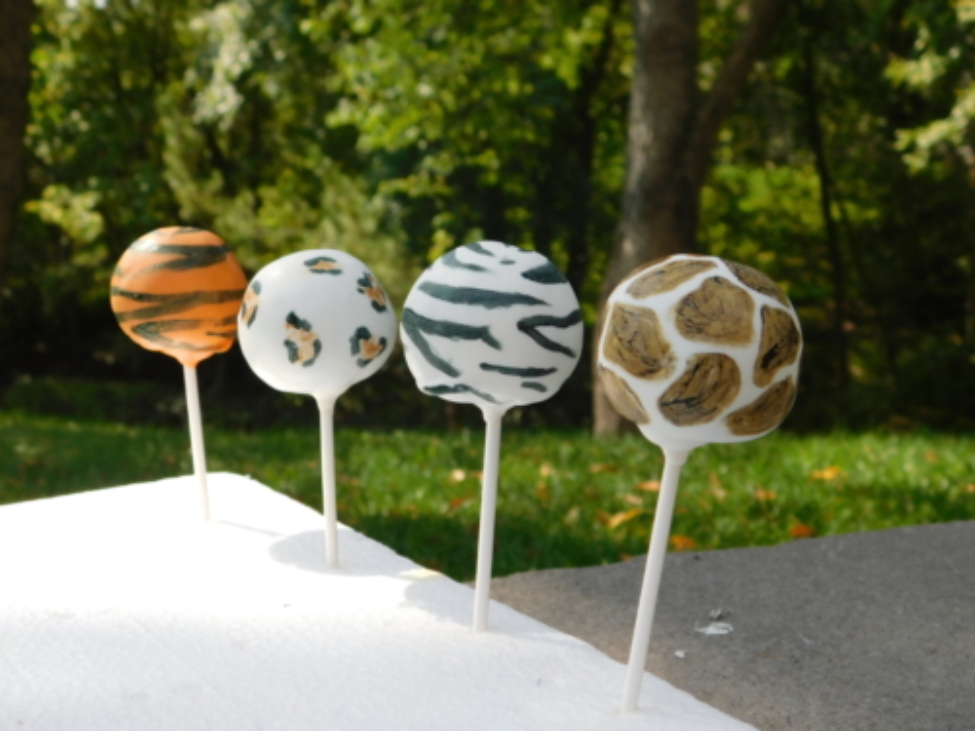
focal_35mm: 45
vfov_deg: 32.2
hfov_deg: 42.1
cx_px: 488
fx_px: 1267
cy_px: 366
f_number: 3.7
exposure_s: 1/500
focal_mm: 8
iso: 125
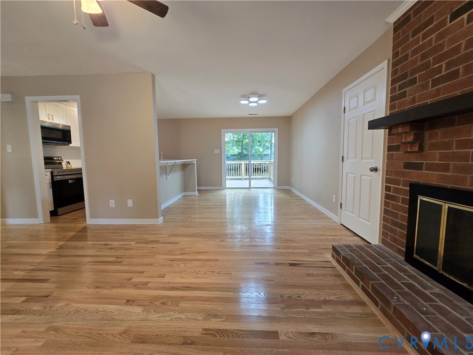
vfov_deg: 89.9
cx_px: 236
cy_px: 178
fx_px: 178
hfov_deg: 106.2
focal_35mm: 13
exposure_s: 1/60
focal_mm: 2.2
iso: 160
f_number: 2.2
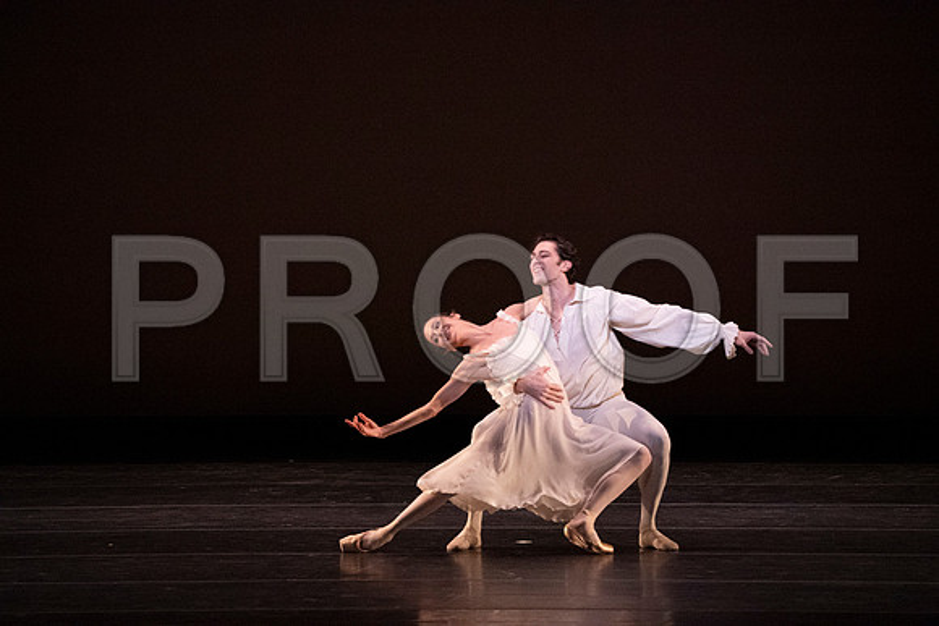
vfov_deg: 4.1
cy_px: 313
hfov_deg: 6.1
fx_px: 8766
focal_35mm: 336
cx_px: 470
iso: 20000
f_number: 5.6
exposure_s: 1/400
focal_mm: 336
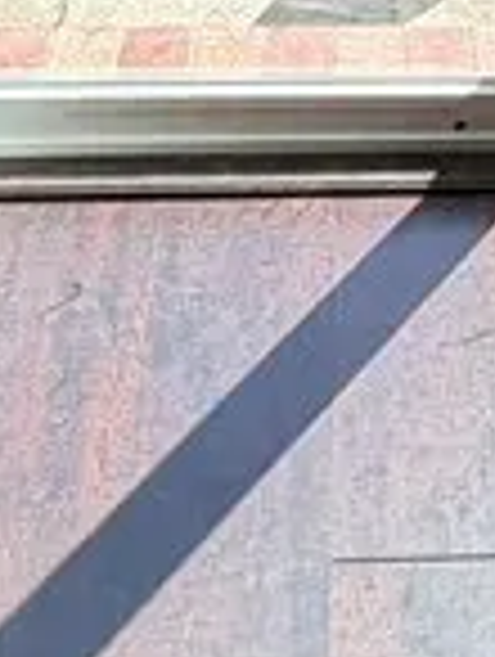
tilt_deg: -13.4
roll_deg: -1.9
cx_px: 495
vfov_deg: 15.6
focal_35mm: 98
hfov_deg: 14.9
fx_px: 1863
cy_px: -684
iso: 40
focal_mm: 2.22
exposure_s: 1/219
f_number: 2.2
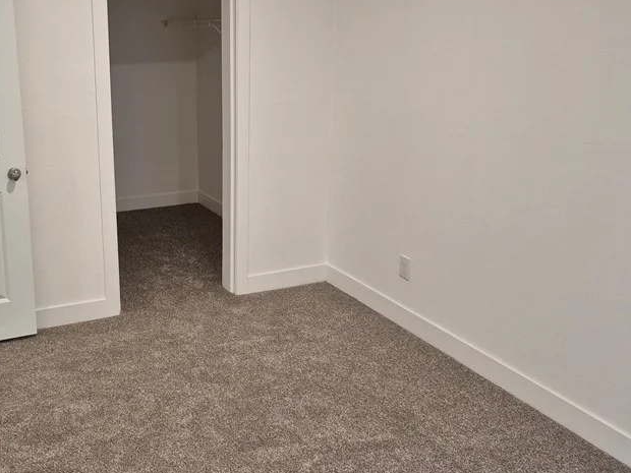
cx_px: 176
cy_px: 202
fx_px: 693
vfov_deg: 37.6
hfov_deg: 47.6
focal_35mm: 38
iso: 320
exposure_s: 1/120
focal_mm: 5.4
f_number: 1.8
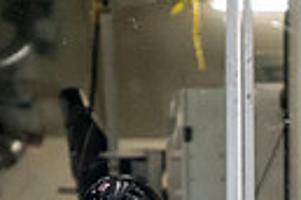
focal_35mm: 1004
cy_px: 408
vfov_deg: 1.4
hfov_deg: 2.0
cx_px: 787
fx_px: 8394
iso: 2000
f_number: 3.2
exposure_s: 1/640
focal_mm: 155
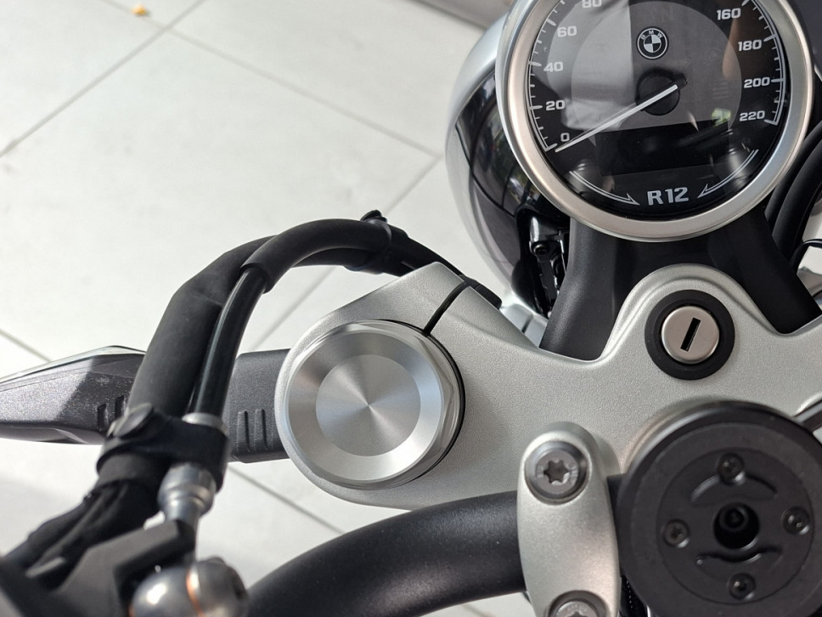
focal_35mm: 38
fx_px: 902
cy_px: 319
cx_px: 678
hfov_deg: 46.0
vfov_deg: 37.7
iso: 40
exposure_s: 1/120
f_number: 1.8
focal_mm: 5.54
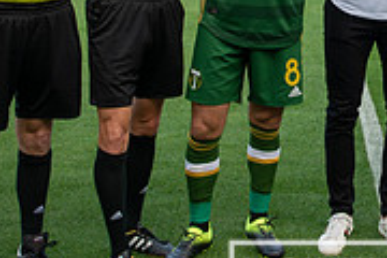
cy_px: -53
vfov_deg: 15.2
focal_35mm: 87
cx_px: 381
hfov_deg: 22.5
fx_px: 935
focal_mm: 27
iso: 400
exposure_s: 1/400
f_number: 2.8
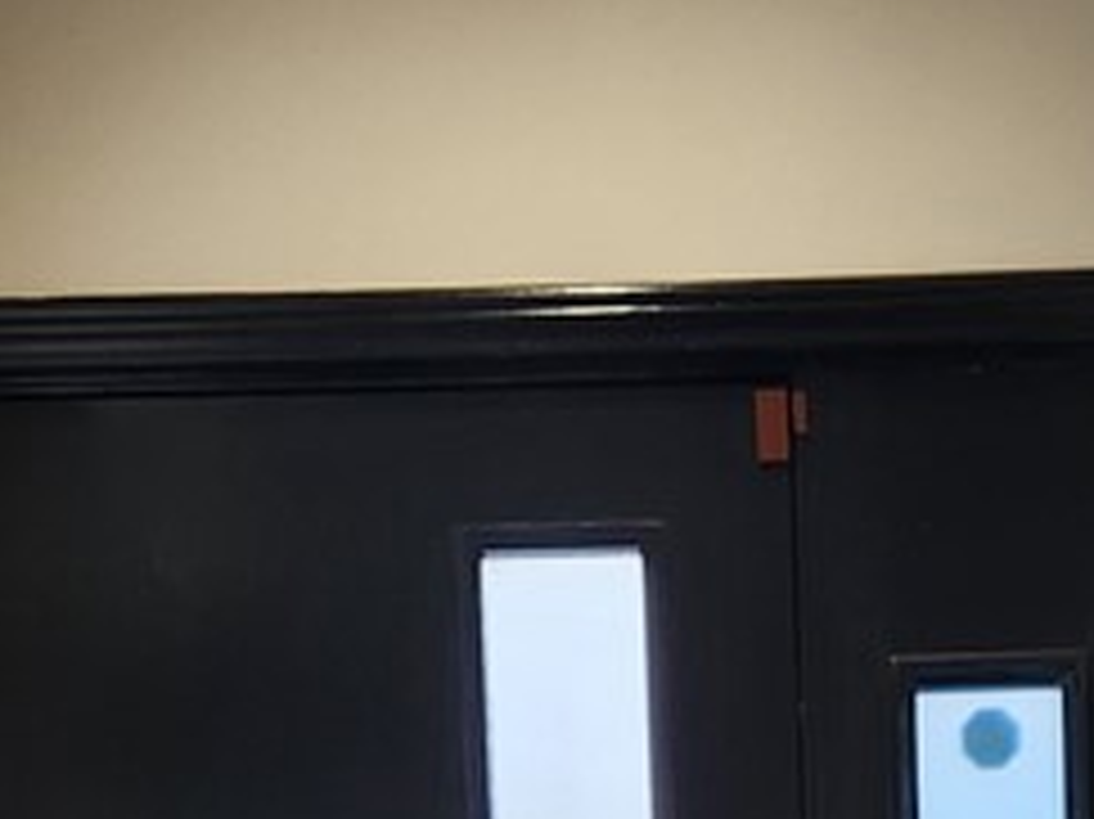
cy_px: 1422
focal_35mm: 97
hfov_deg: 20.1
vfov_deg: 13.8
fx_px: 3064
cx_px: 788
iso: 125
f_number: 1.8
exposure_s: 1/180
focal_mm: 5.4
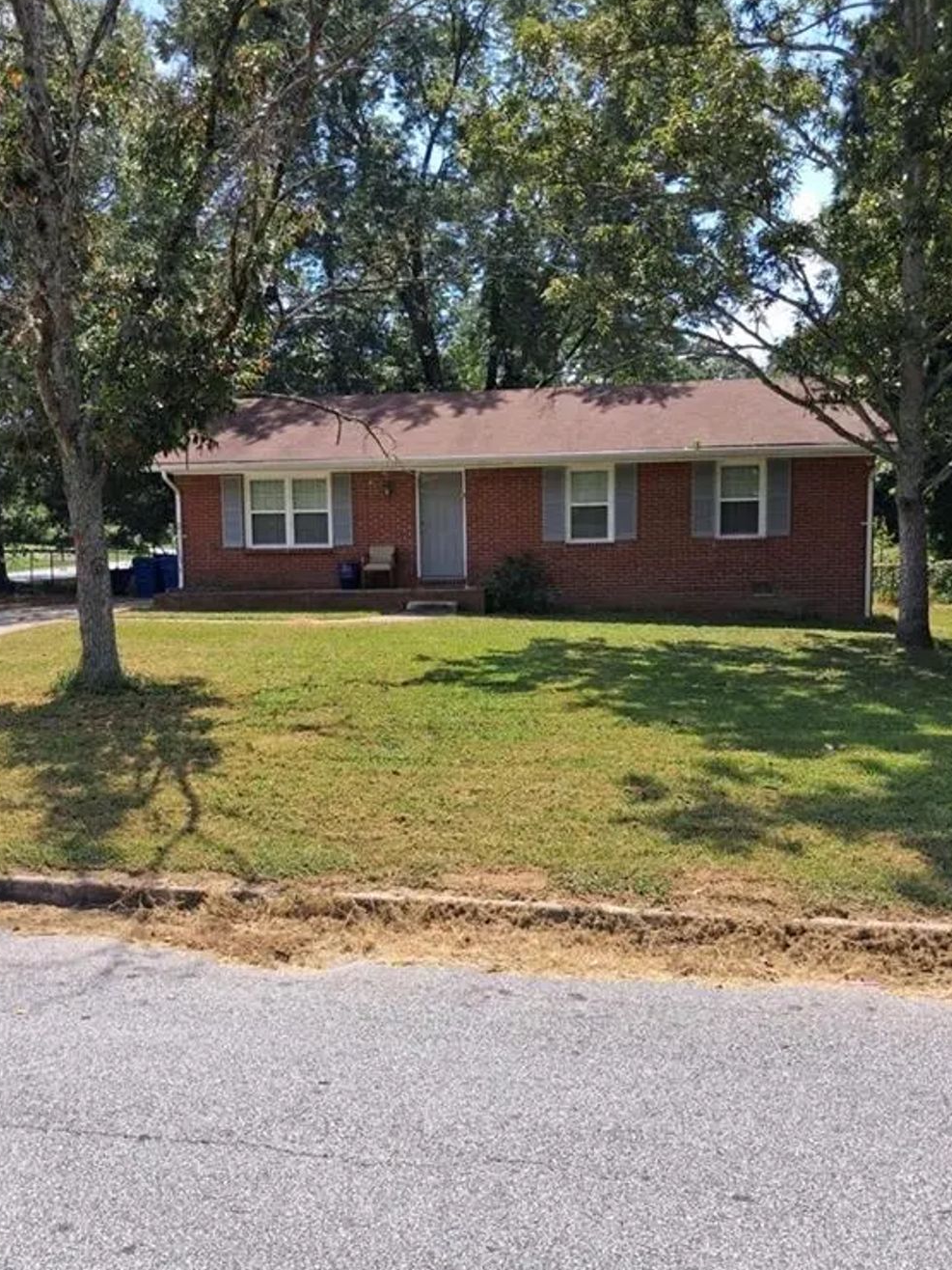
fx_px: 1027
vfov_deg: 63.4
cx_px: 465
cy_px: 638
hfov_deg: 49.7
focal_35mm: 28
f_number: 1.8
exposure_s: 1/393
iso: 20
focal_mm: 4
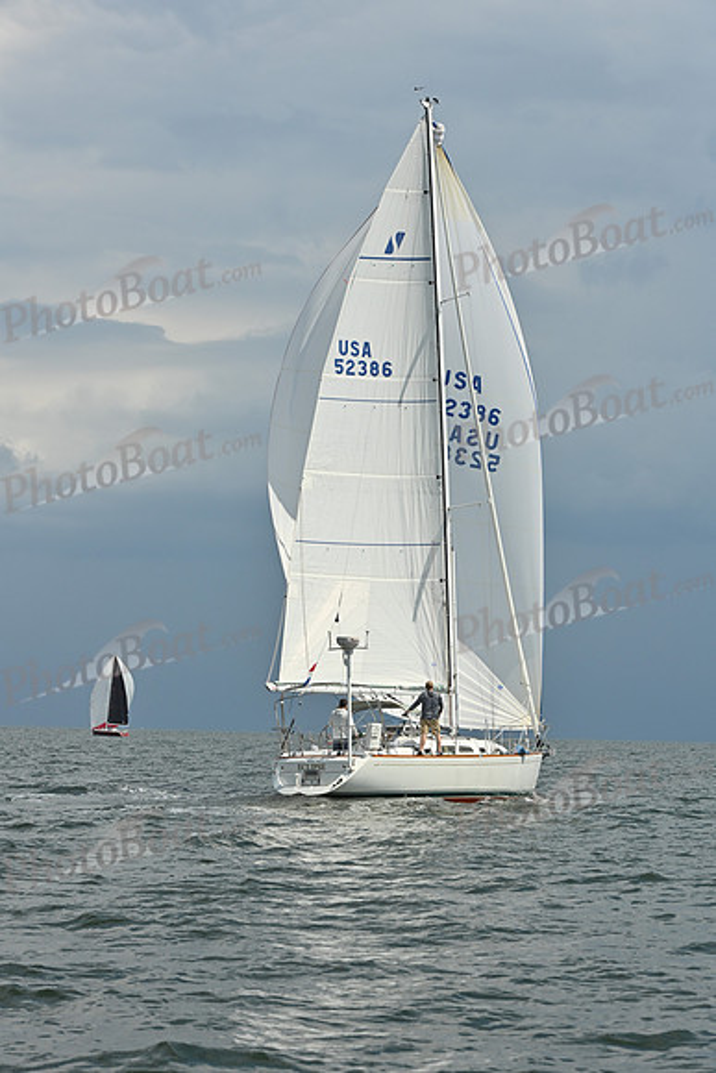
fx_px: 3041
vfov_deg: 20.0
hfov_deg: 13.4
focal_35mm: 102
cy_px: 536
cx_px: 358
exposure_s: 1/1600
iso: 320
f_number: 10
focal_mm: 102
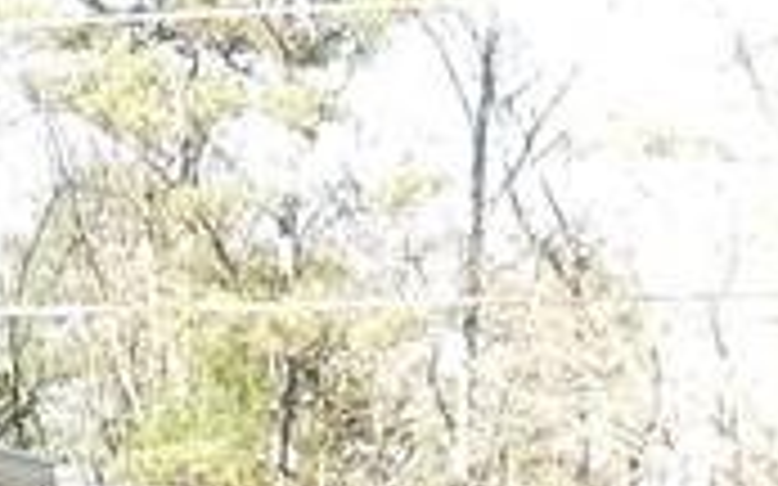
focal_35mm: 157
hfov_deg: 12.9
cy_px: 1530
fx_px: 3328
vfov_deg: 7.3
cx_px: -256
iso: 125
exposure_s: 1/160
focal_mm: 4.5
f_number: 3.7
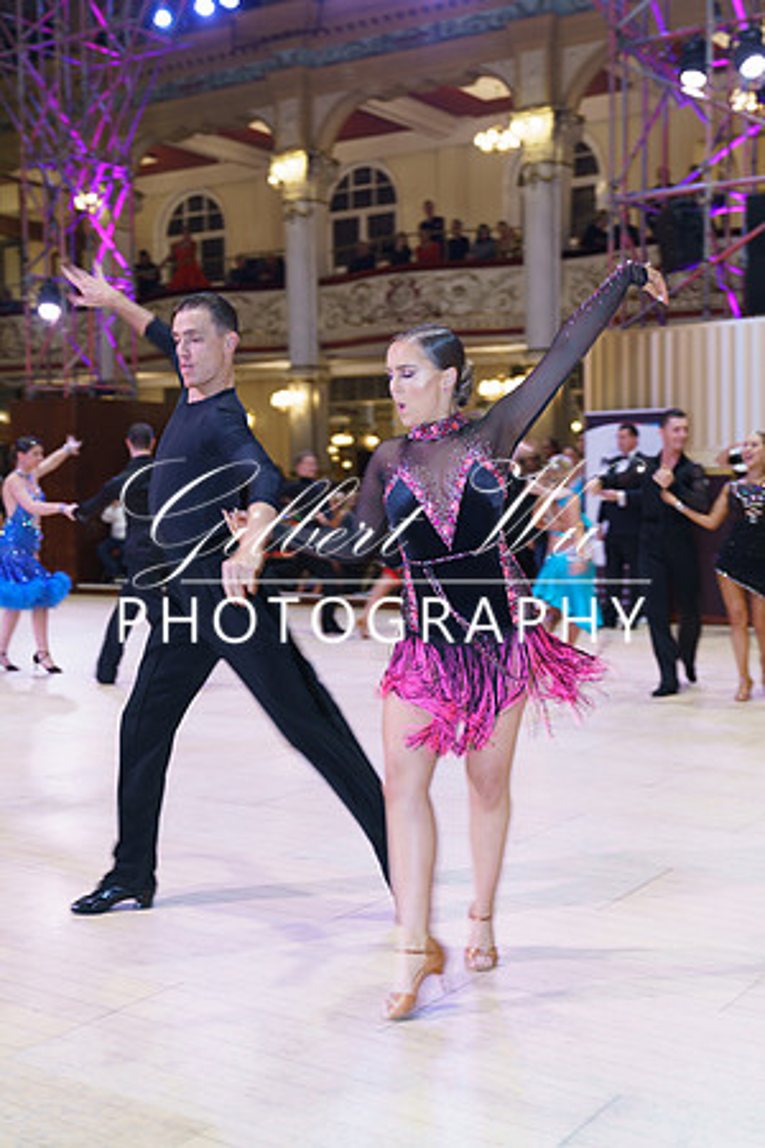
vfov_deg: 45.4
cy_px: 574
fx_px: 1371
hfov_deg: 31.2
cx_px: 382
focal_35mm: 43
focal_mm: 43
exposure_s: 1/60
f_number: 2.8
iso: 400
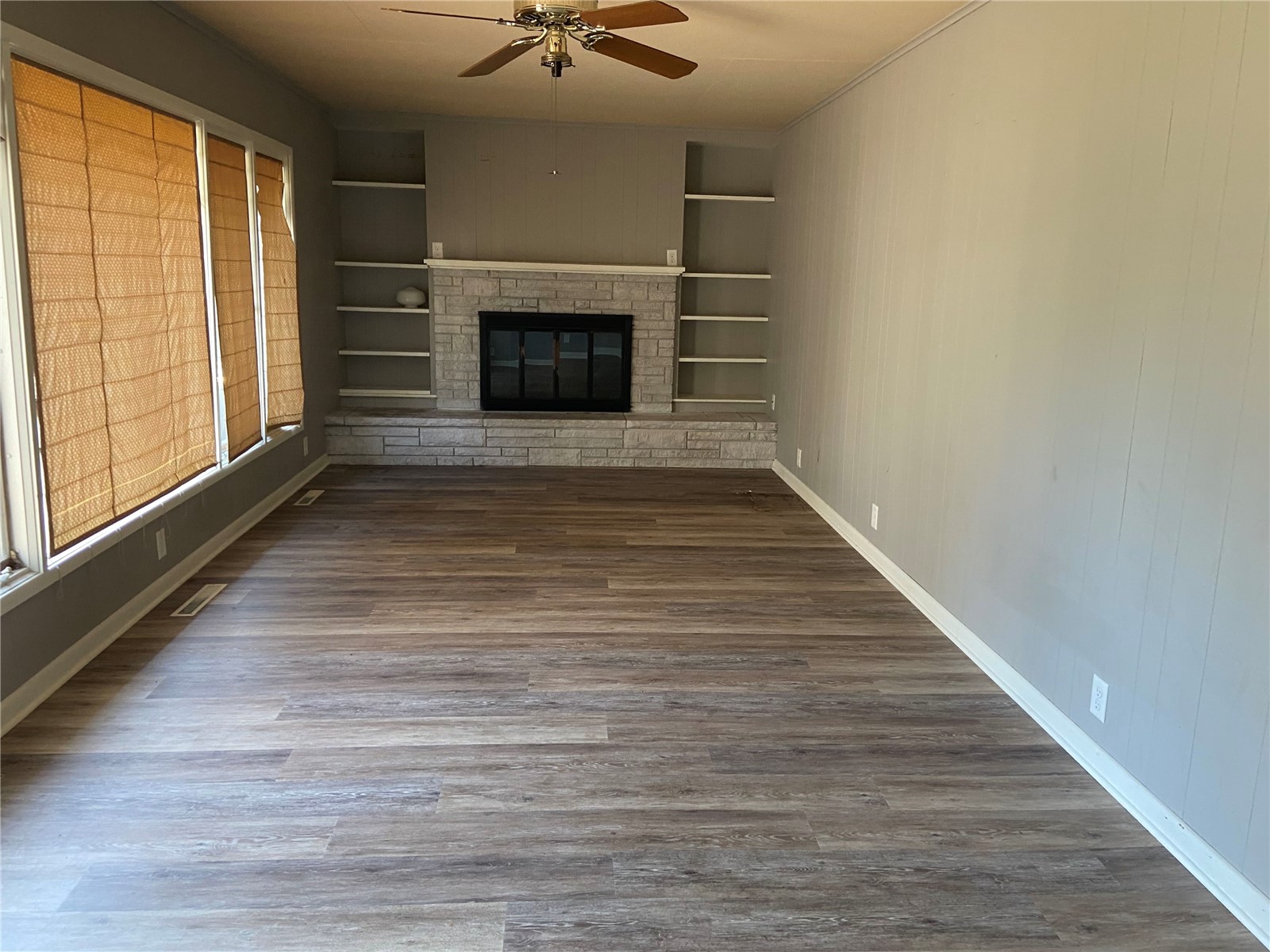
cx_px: 635
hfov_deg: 67.3
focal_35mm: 26
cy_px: 476
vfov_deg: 53.1
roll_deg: -0.6
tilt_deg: -12.0
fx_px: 954
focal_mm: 4.25
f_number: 1.8
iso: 200
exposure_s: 1/60
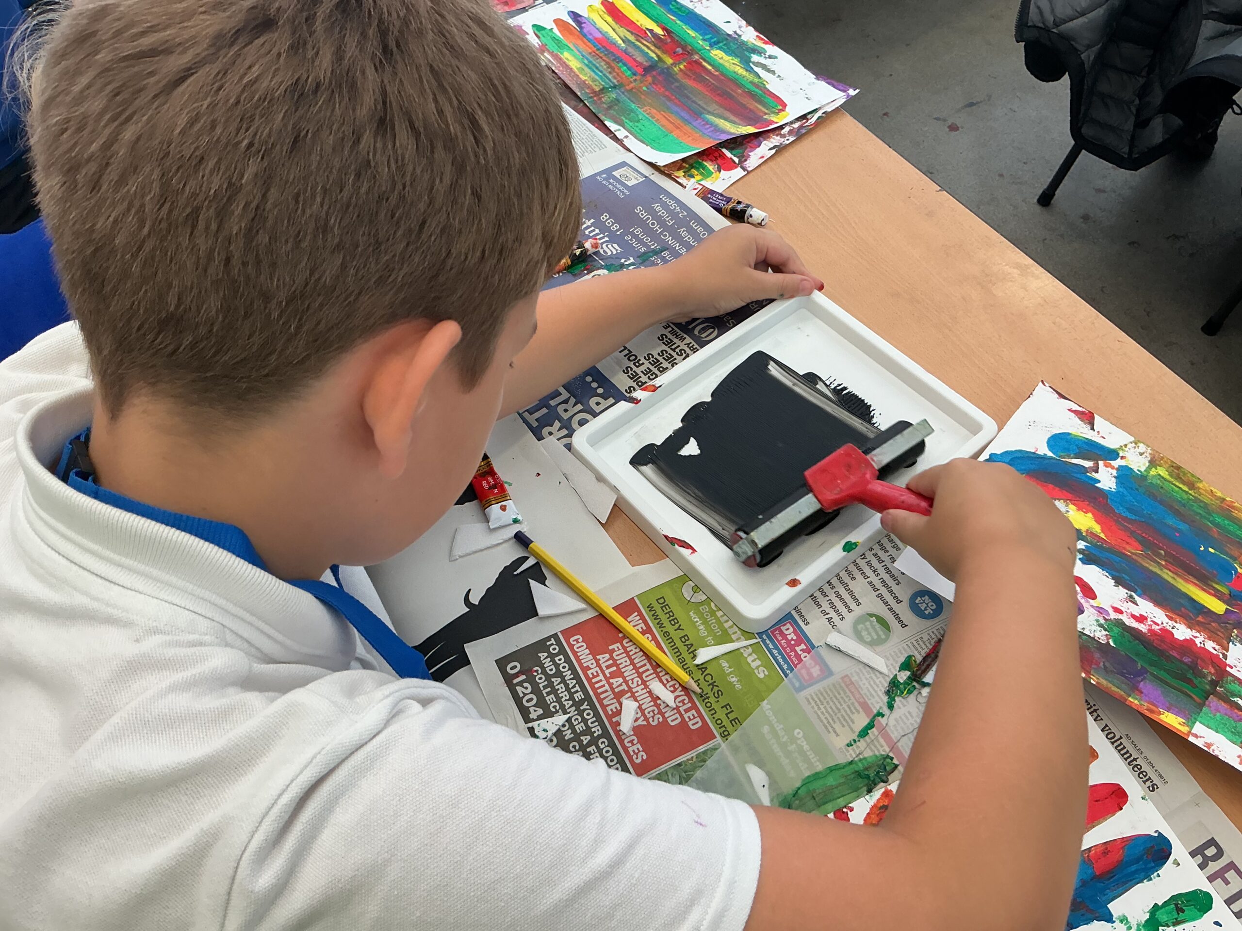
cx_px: 621
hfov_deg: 61.7
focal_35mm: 29
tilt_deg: -54.5
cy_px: 466
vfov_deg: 48.2
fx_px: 1041
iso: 64
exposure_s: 1/120
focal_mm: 3
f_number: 1.8
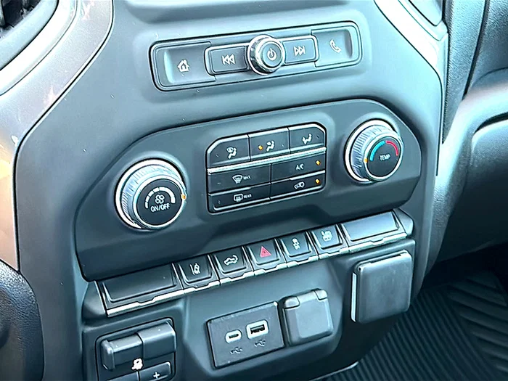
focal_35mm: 44
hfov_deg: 42.9
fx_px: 646
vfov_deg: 32.9
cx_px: 254
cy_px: 190
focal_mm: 6.86
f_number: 1.78
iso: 500
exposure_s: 1/40
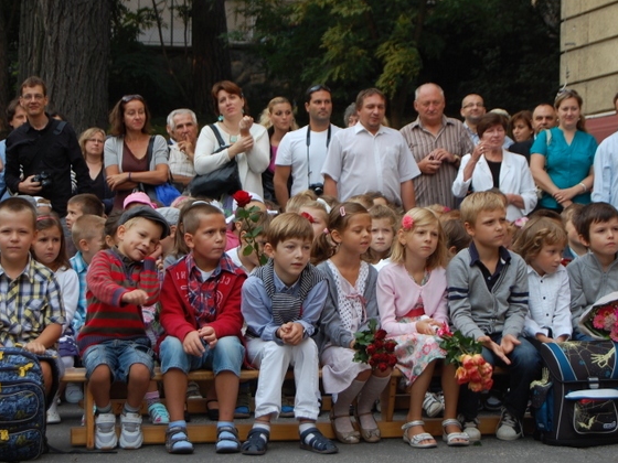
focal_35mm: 91
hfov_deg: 21.6
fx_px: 1617
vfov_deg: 16.3
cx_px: 280
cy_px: 234
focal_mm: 55
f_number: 5.6
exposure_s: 1/125
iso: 200
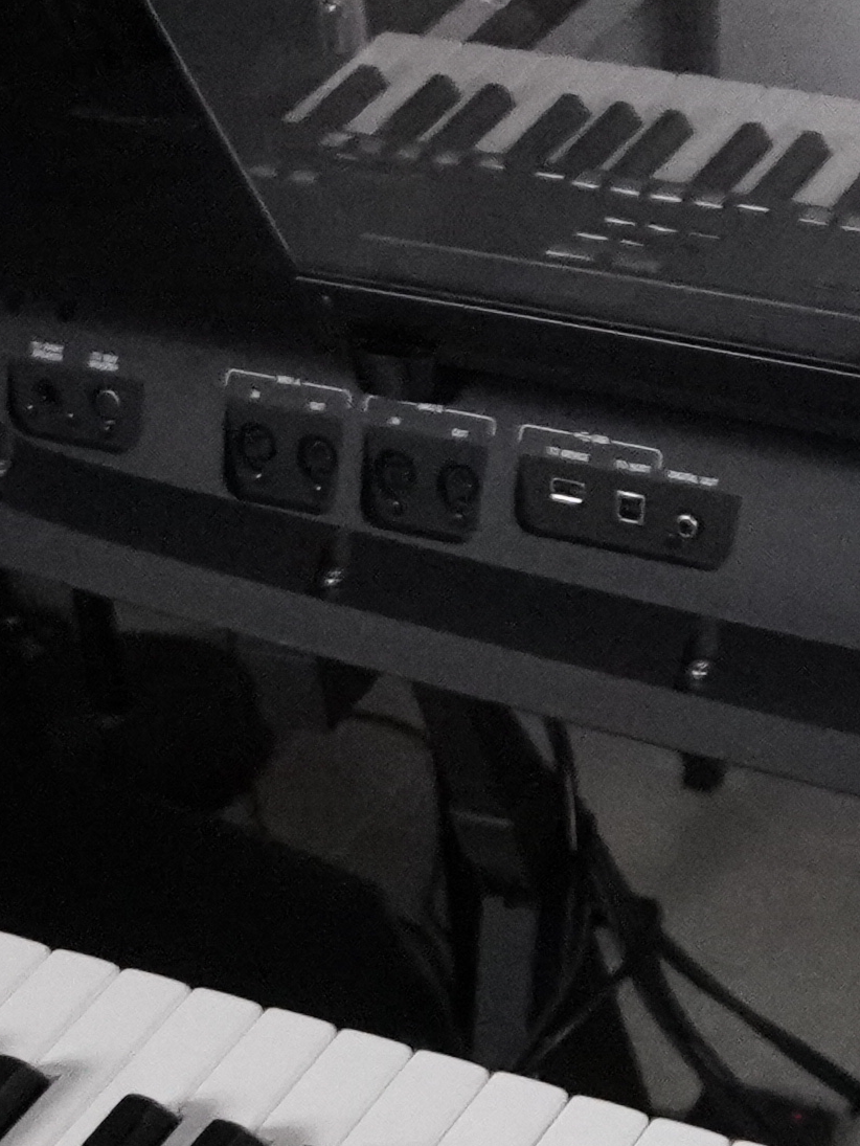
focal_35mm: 79
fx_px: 2615
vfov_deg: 19.1
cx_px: 530
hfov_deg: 18.6
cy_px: 2038
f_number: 4
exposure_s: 1/100
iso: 6400
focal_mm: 10
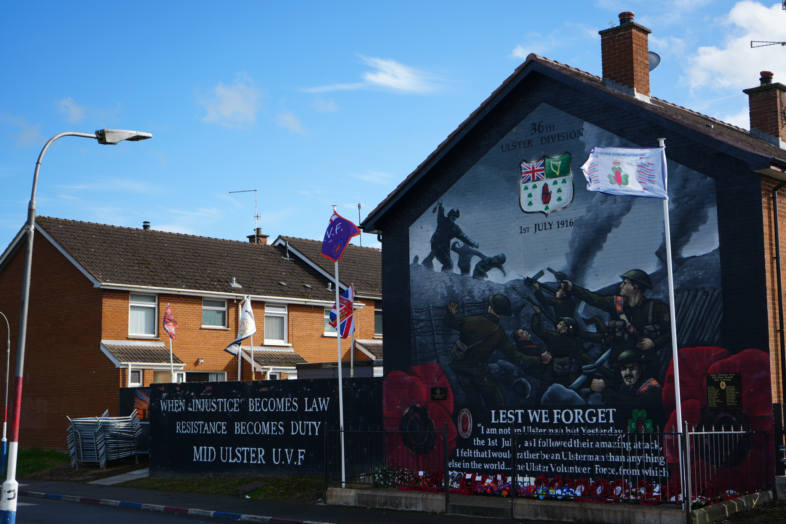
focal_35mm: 49
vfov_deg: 27.5
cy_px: 262
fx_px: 1070
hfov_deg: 40.3
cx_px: 393
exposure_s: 1/400
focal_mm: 49
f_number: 5.6
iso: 100
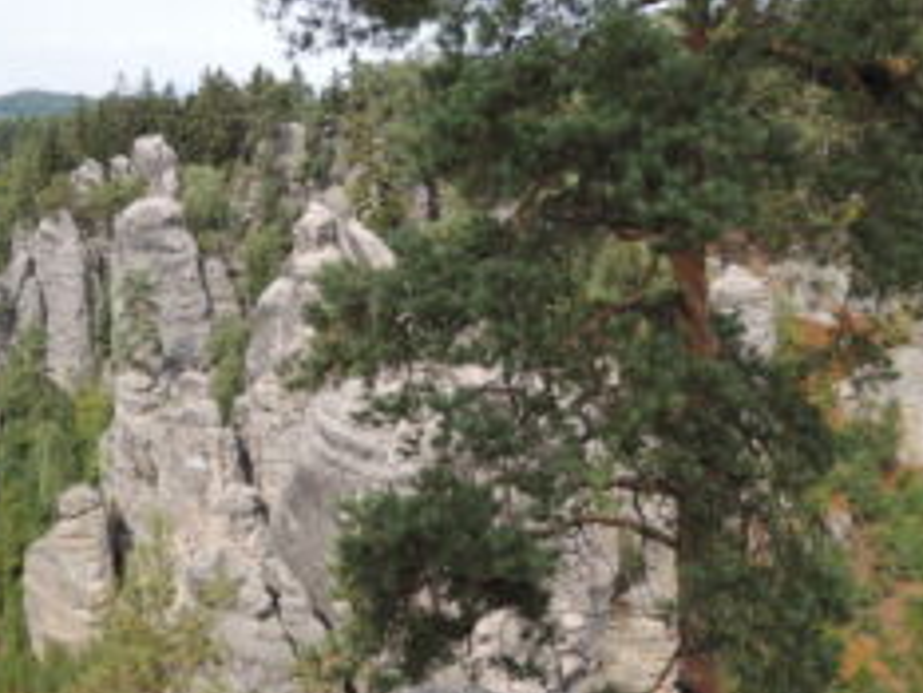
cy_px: 295
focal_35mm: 36
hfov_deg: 51.1
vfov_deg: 39.6
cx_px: 384
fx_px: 960
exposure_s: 1/800
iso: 100
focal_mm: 4.3
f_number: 2.8
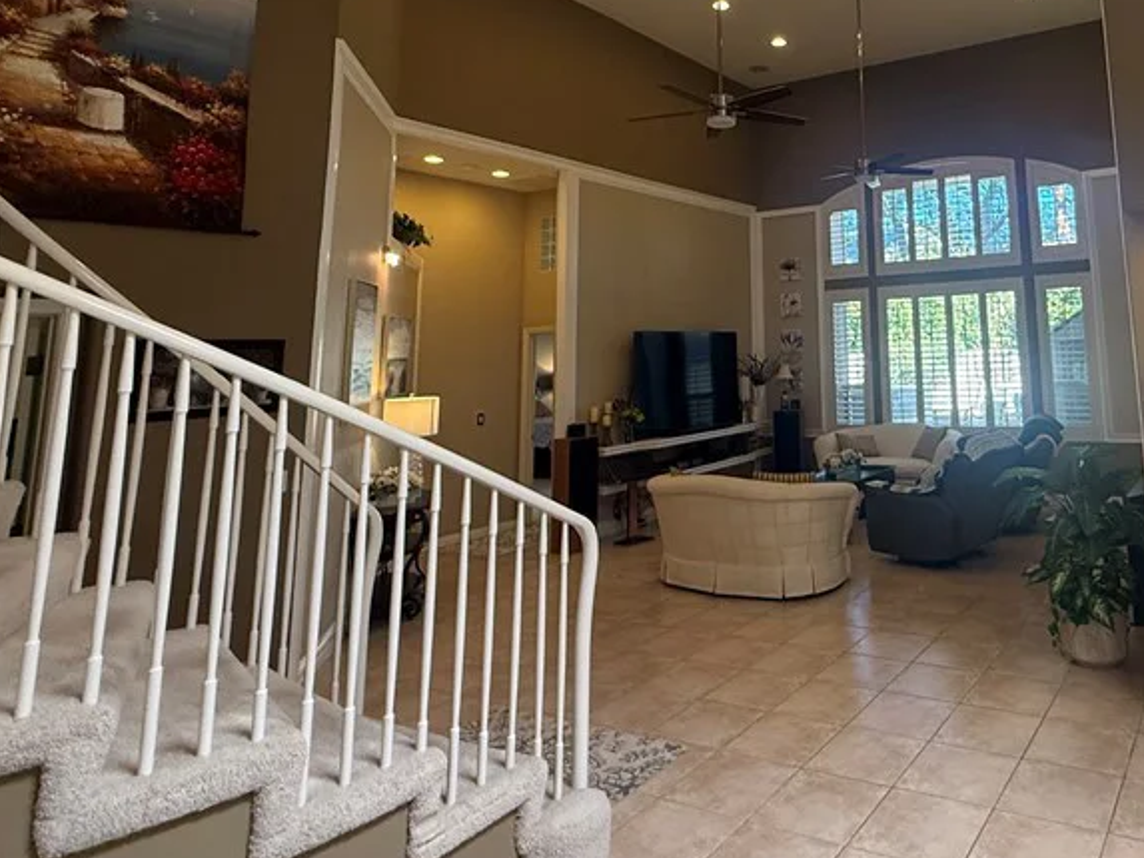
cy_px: 210
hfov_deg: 65.3
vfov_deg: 52.4
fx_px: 826
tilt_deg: +10.2
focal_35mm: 25
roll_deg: +2.0
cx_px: 853
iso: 250
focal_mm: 2.22
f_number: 2.2
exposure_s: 1/120
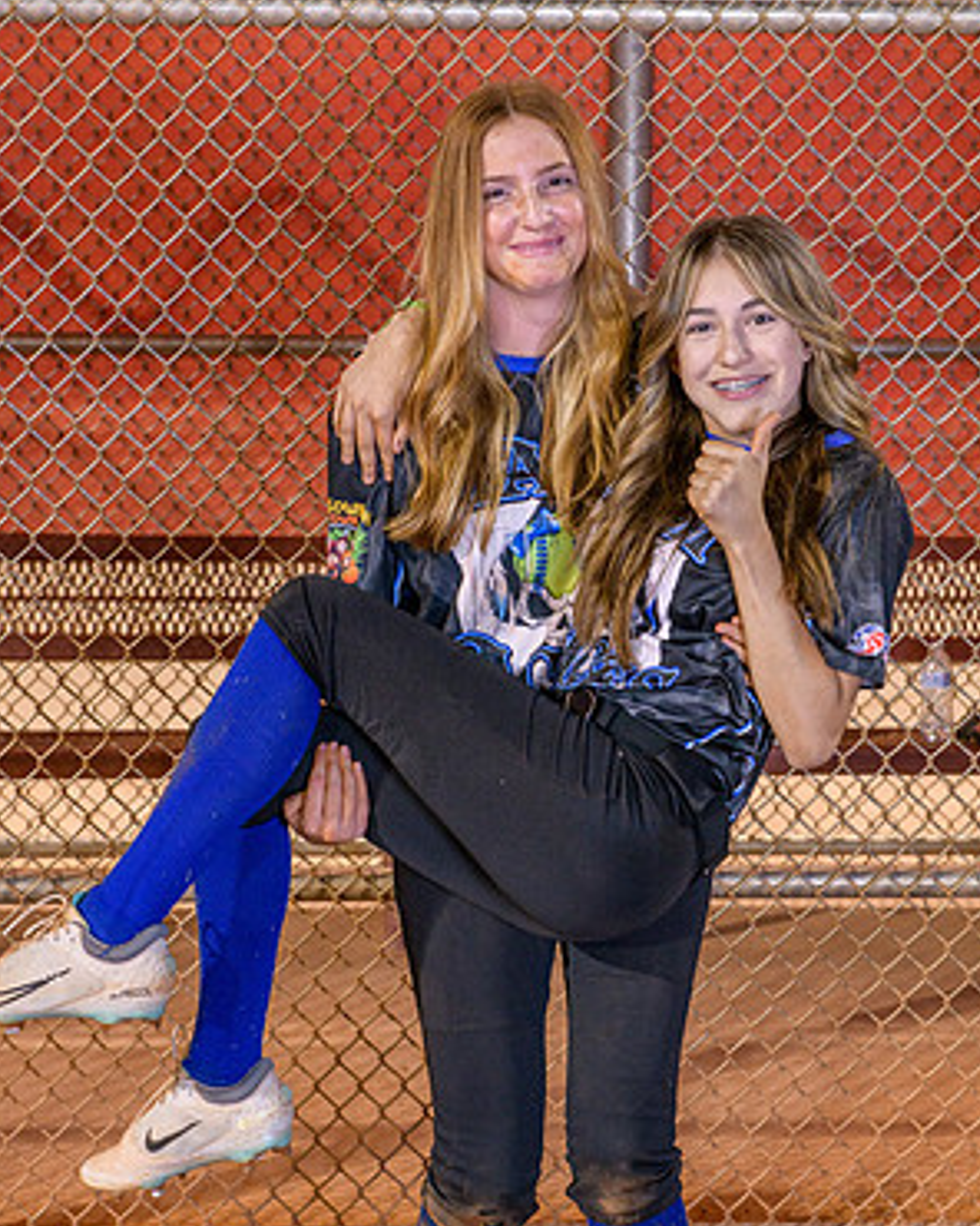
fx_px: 2900
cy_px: 696
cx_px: 493
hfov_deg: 19.2
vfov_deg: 23.8
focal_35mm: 80
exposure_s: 1/80
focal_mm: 70
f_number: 5
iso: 2000
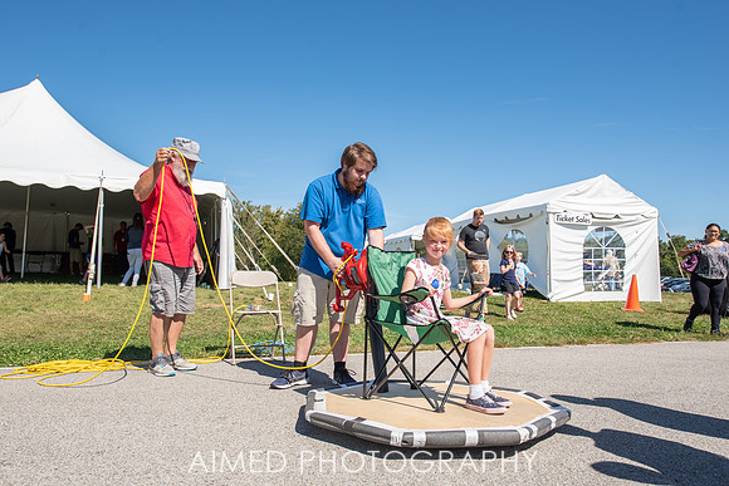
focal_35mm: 25
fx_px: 506
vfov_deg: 51.4
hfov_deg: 71.6
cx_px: 356
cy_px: 243
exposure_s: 1/500
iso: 160
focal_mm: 24
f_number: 6.3
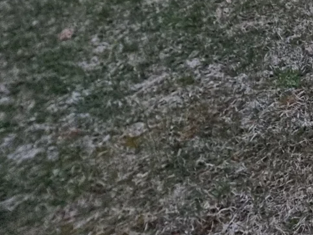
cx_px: 625
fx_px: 868
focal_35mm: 96
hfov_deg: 16.0
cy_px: -202
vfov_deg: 13.6
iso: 400
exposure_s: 1/42
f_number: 1.8
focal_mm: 6.7
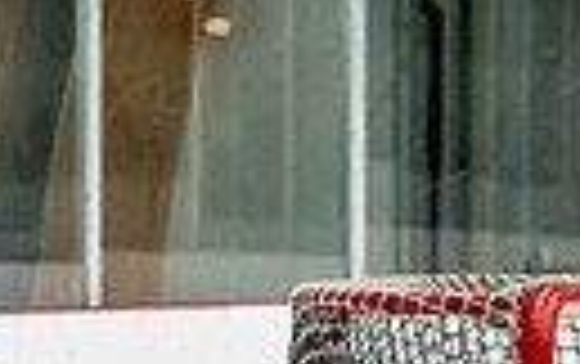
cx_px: 833
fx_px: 7566
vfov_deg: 2.7
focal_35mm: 478
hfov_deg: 4.4
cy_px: 638
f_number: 2.8
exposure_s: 1/640
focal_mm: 90
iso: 2000
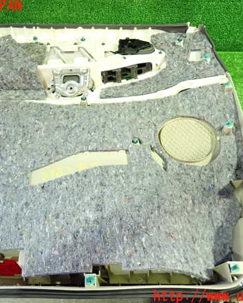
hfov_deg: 44.4
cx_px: 103
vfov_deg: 54.2
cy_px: 152
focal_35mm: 33
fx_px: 297
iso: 800
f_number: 2
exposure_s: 1/30
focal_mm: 4.5
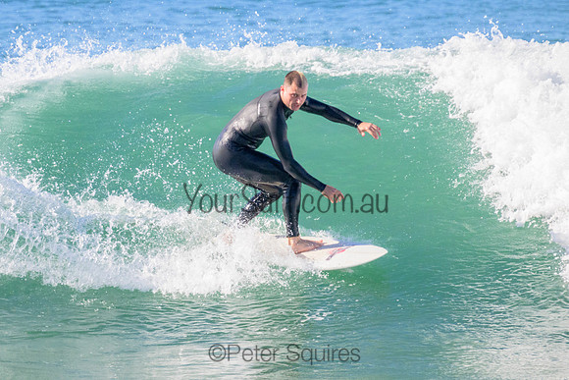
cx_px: 228
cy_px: 178
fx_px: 17341
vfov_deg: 1.3
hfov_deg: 1.9
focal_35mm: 1097
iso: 2000
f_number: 11
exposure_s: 1/2000
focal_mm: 800
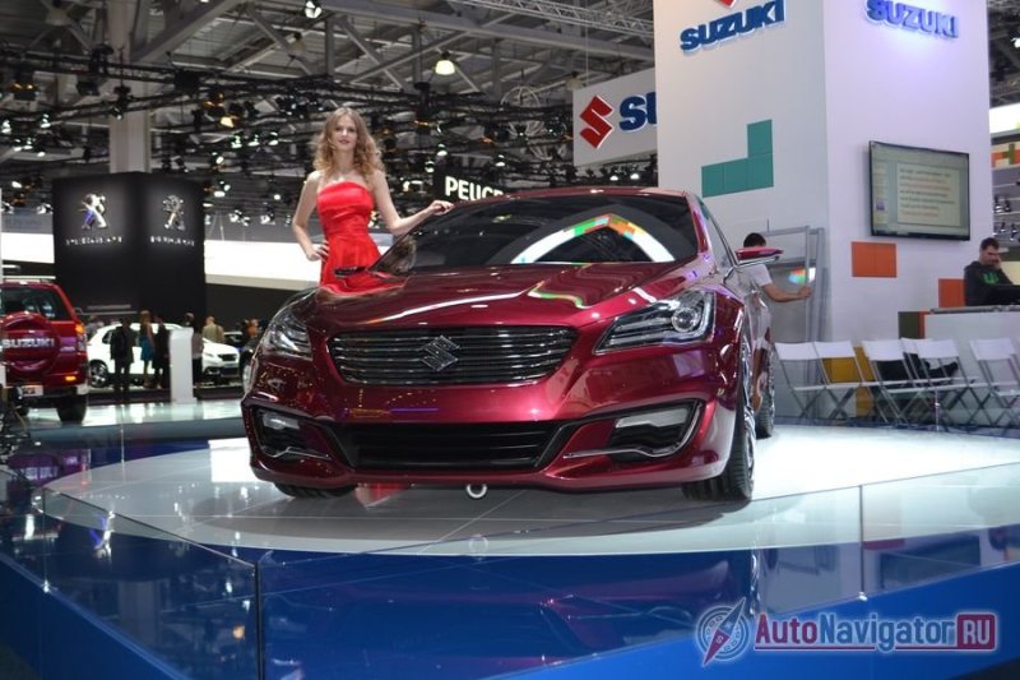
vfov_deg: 34.2
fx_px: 1105
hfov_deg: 49.6
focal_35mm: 39
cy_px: 340
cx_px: 510
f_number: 4.2
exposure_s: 1/60
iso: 400
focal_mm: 26
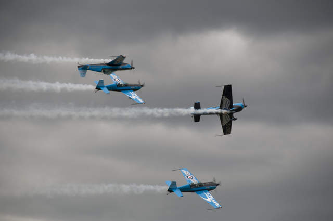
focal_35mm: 202
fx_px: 1871
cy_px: 110
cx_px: 166
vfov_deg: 6.8
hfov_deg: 10.2
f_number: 5.6
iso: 100
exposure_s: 1/500
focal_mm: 135
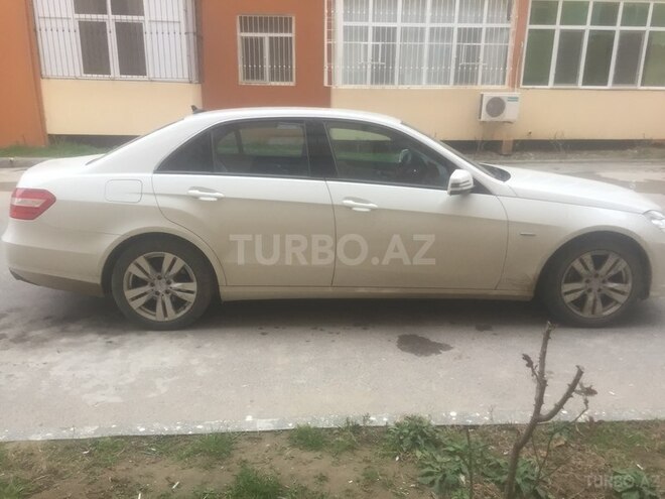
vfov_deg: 48.2
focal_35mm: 29
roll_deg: +0.0
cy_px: 250
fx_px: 557
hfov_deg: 61.7
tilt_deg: -16.2
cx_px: 332
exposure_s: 1/33
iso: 80
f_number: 2.2
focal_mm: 4.15
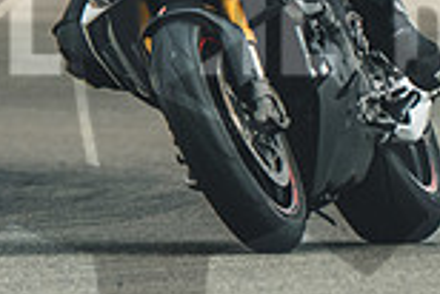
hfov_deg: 0.9
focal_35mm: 2258
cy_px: 1
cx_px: 151
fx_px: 27623
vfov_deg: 0.6
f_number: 5.6
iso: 1600
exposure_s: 1/1250
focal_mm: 400
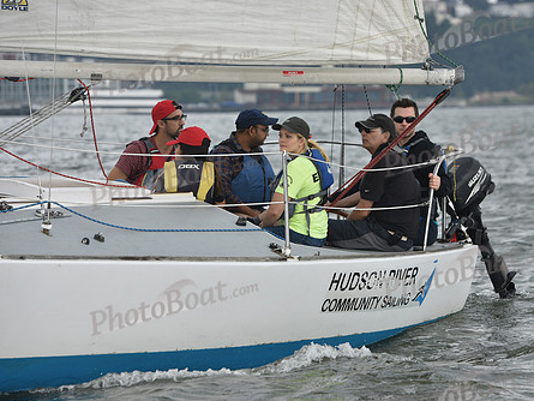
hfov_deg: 10.5
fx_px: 2901
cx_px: 322
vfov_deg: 7.9
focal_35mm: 188
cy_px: 225
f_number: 5.6
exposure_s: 1/1250
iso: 320
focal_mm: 150
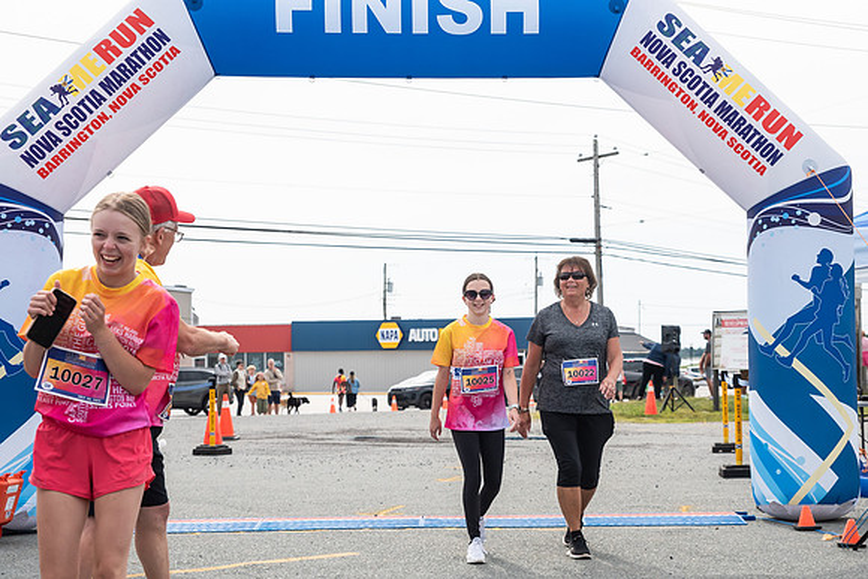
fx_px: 1539
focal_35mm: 64
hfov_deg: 31.4
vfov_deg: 21.3
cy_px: 346
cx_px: 518
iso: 800
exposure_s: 1/3200
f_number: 4
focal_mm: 52
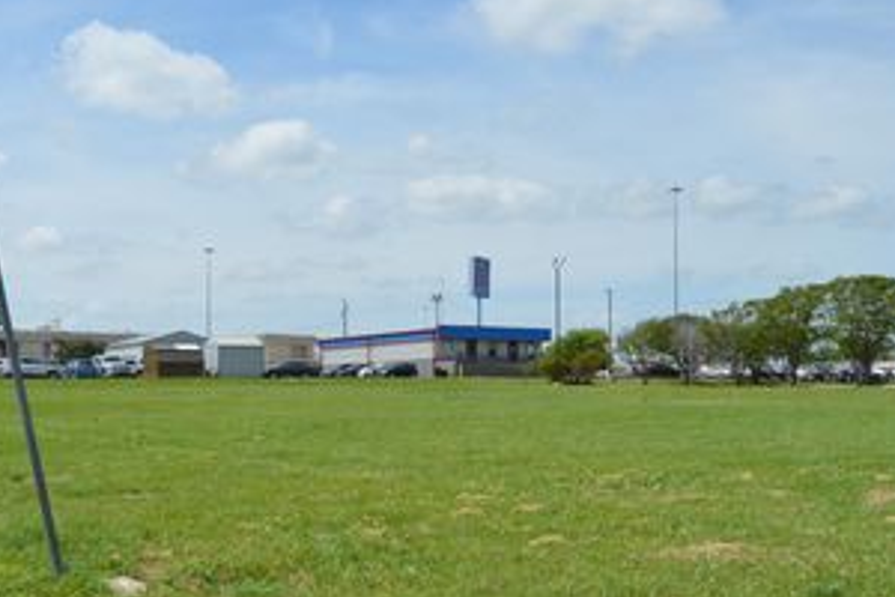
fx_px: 1119
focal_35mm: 45
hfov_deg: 43.3
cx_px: 343
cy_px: 390
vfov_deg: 29.7
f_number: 9
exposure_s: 1/320
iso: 100
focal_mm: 18
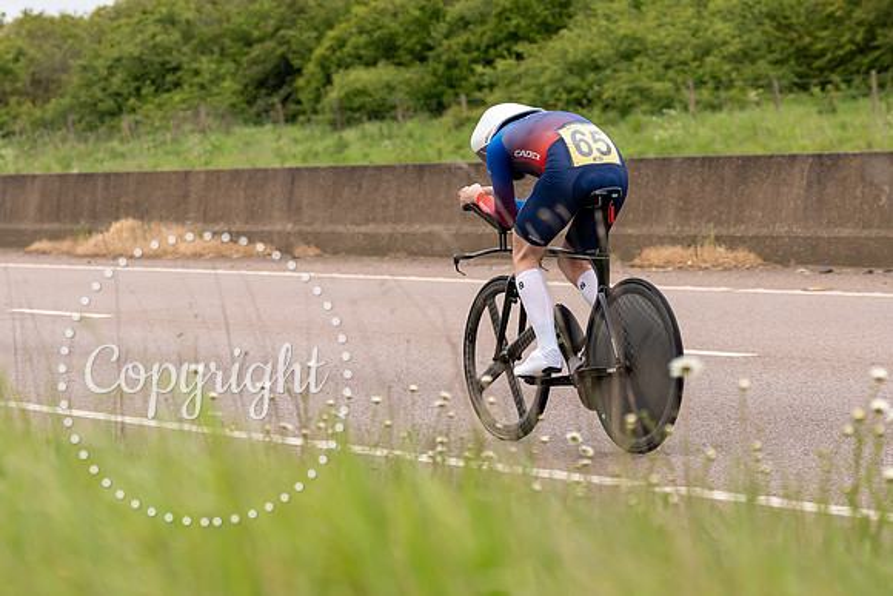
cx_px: 442
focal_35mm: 148
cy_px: 201
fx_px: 3668
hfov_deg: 13.9
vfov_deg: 9.3
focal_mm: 81
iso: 320
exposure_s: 1/1000
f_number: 3.5
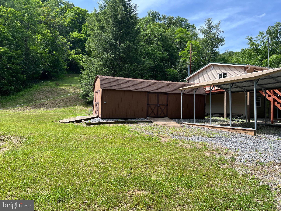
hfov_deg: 67.3
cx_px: 140
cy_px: 106
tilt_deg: +1.0
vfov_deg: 53.1
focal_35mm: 26
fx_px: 211
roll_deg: -0.8
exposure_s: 1/1361
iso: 50
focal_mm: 5.7
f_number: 1.5
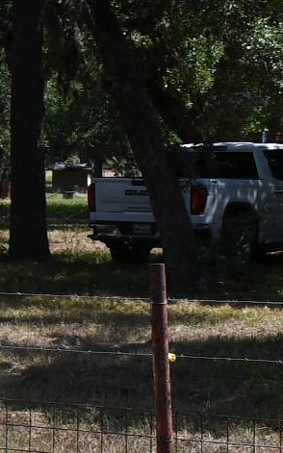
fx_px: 2050
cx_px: -522
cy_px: 113
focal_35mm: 166
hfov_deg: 7.2
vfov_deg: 12.6
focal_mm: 18
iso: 100
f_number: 8
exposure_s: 1/250
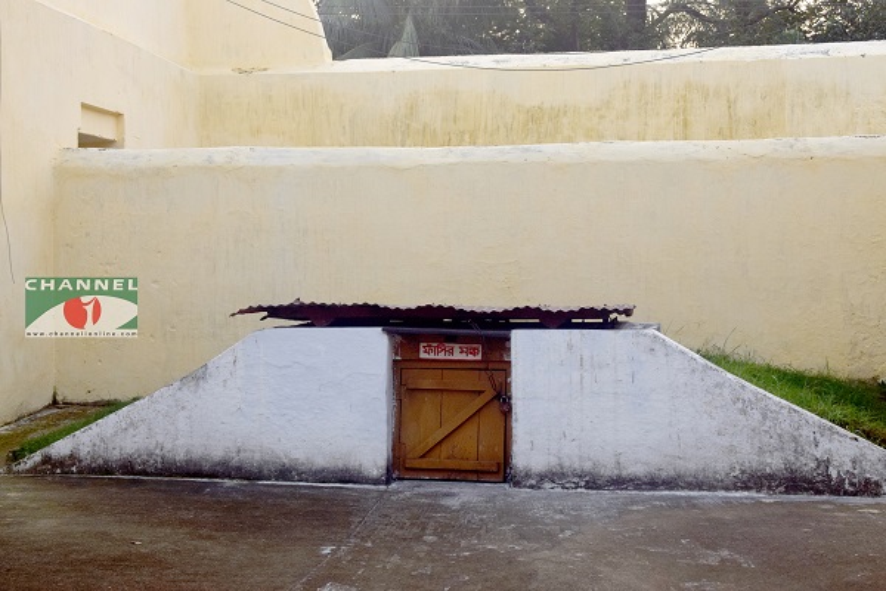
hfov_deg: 37.9
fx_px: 1292
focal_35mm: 52
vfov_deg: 25.8
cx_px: 443
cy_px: 296
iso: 400
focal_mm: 35
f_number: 7.1
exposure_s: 1/160
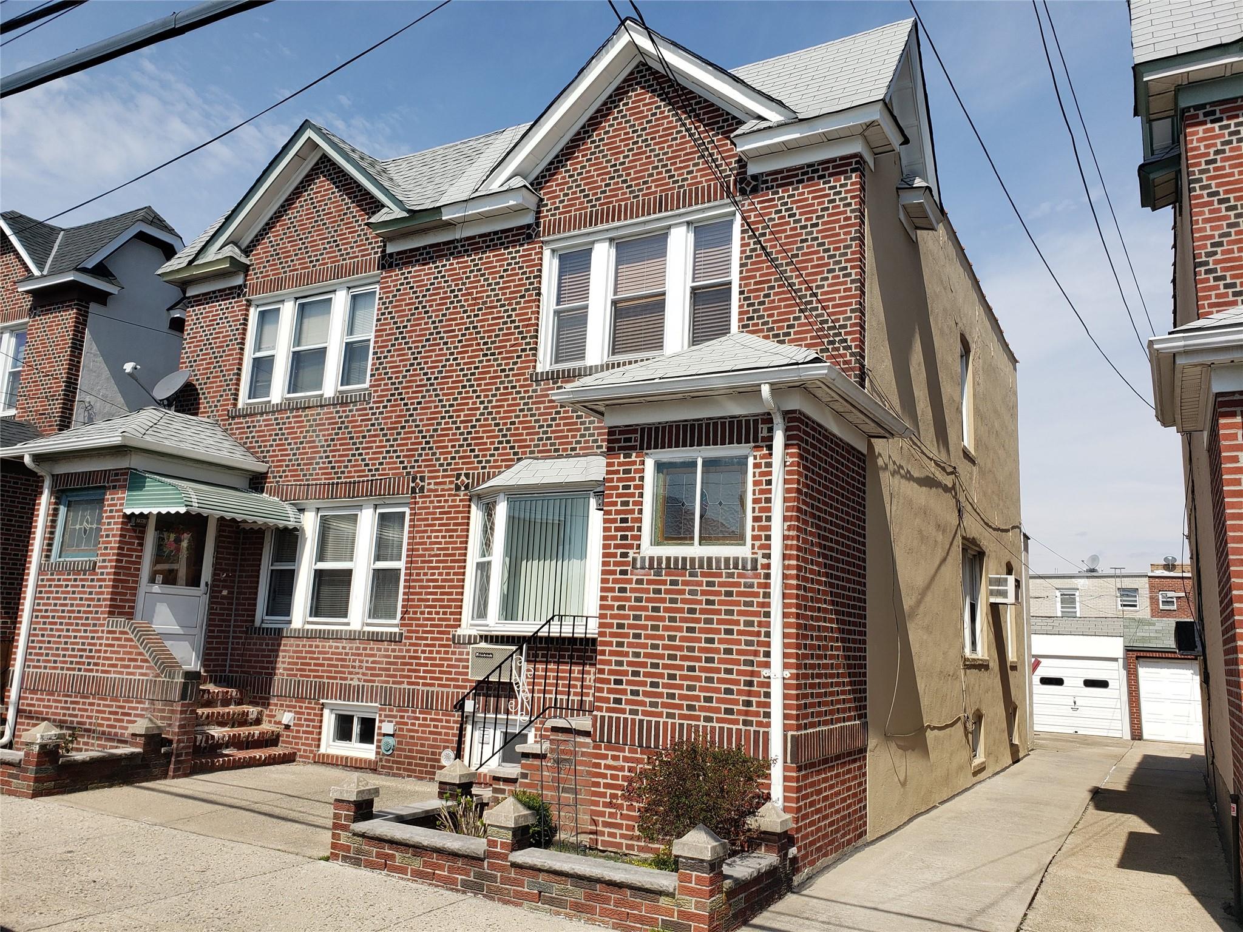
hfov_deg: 67.3
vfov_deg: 53.1
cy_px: 466
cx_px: 622
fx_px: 934
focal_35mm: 26
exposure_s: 1/1666
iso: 50
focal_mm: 4.3
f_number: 2.4
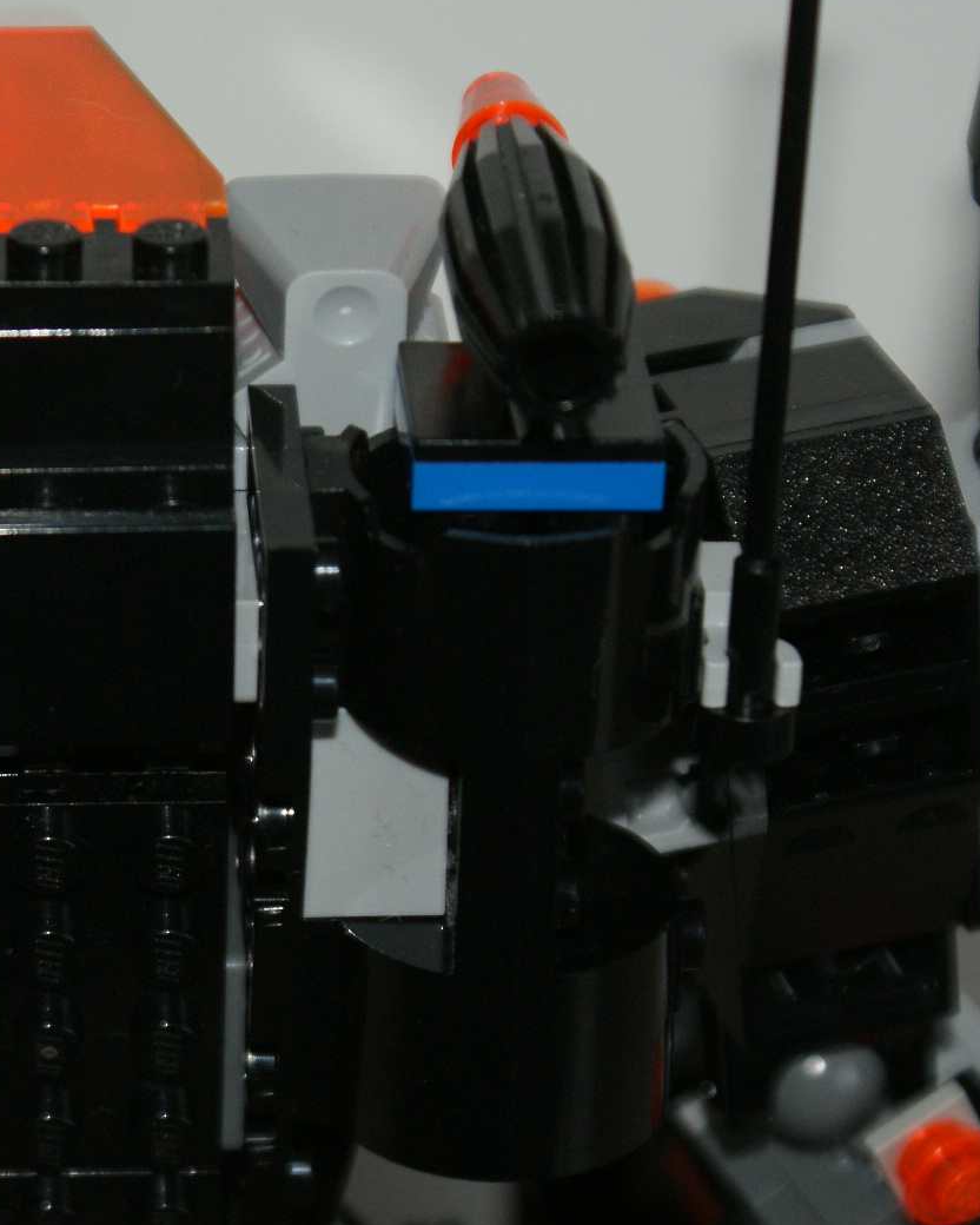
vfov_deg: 12.4
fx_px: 5656
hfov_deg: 9.8
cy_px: 722
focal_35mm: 156
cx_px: 9
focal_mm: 60
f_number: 5.6
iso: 400
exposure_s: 1/100
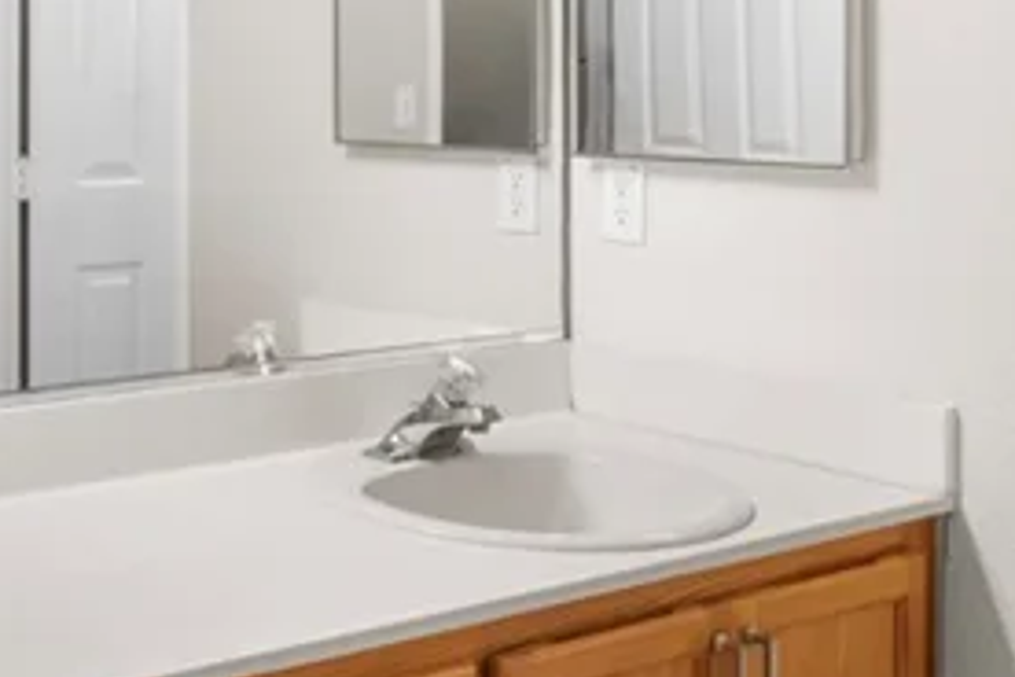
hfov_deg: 29.6
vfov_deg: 21.1
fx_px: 1776
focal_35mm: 63
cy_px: 75
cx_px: -18
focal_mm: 17
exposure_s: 1/6
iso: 400
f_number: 8
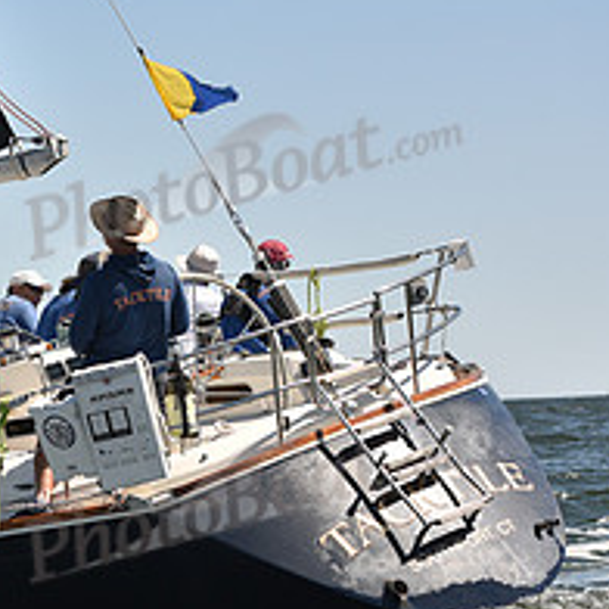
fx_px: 3503
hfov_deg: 9.8
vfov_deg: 9.9
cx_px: -134
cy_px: 384
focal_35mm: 176
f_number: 4
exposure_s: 1/1250
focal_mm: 70
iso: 250
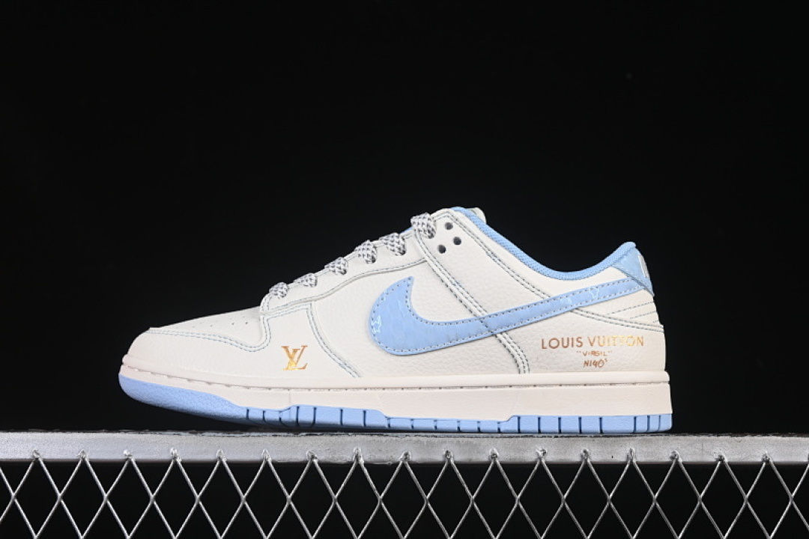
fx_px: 1685
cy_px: 270
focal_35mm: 75
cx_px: 404
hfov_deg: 27.0
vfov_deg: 18.2
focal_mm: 50
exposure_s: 1/80
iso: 160
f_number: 8
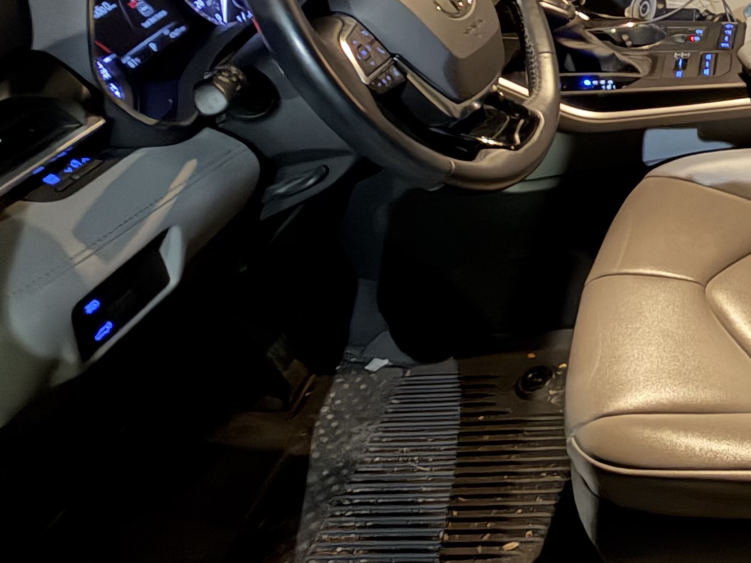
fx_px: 890
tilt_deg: -35.6
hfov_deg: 38.3
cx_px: 818
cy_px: 93
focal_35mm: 41
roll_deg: -2.4
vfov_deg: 33.8
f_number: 2.2
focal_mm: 2.22
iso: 1250
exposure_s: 1/6
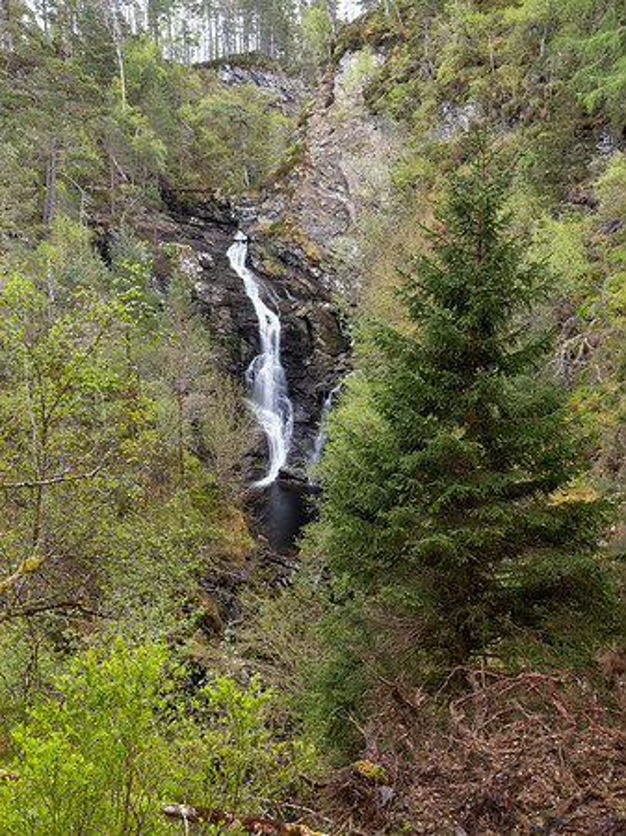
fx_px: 772
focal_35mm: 32
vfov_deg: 56.8
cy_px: 418
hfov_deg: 43.9
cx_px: 251
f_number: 7.1
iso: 200
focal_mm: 12
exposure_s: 5
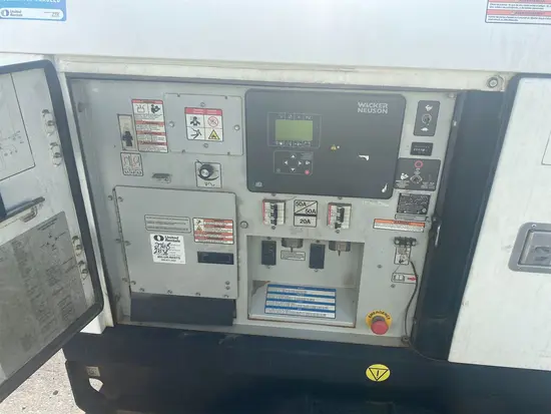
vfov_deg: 53.1
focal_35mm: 26
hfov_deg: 67.3
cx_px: 276
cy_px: 207
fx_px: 414
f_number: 1.8
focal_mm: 4.25
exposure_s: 1/1678
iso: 32
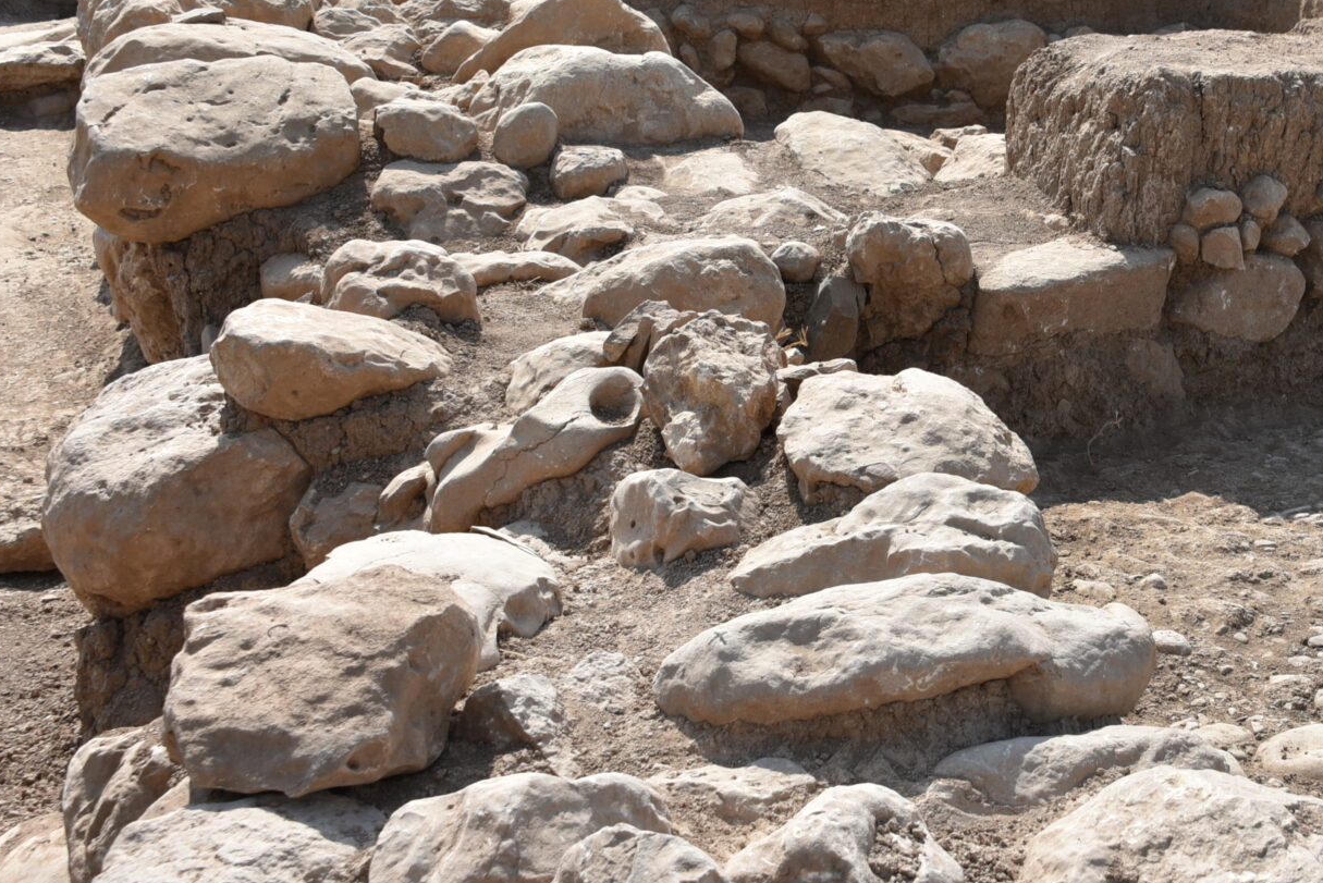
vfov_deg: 22.9
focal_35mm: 59
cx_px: 1086
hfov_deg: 32.8
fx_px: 2169
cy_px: 304
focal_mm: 28
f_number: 8
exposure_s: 1/250
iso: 100
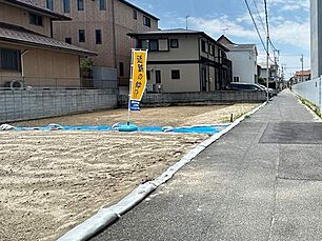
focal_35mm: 26
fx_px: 242
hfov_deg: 57.5
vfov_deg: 52.6
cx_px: 291
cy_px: 97
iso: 40
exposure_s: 1/988
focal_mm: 2.22
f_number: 2.2
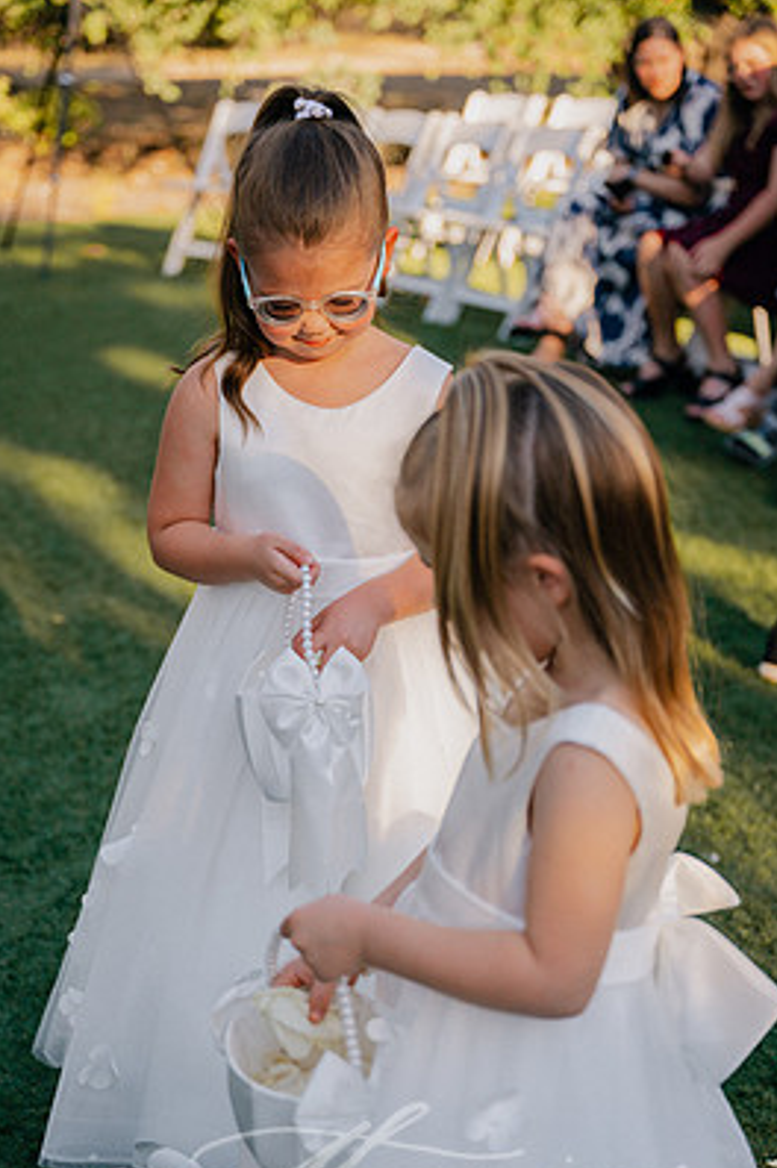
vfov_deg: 33.9
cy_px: 647
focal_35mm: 59
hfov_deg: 22.9
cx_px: 341
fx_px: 1913
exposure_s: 1/2500
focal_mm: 52
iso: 200
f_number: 2.8
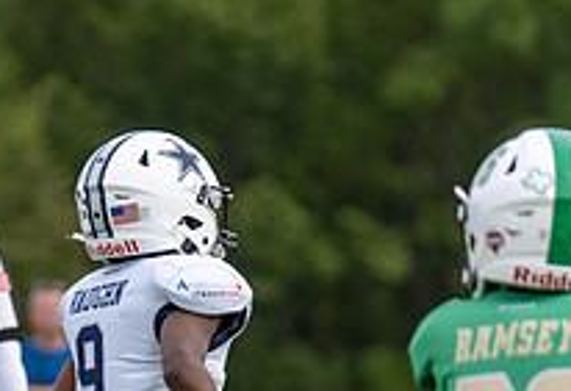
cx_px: -261
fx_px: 13241
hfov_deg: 2.5
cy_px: 570
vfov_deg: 1.7
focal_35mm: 828
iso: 200
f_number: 3.5
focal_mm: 200
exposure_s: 1/1250
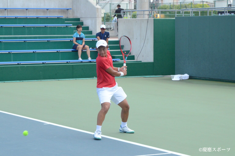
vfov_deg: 11.4
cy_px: 78
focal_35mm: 120
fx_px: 782
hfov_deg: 17.1
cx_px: 118
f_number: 22
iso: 2500
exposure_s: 1/400
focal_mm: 80
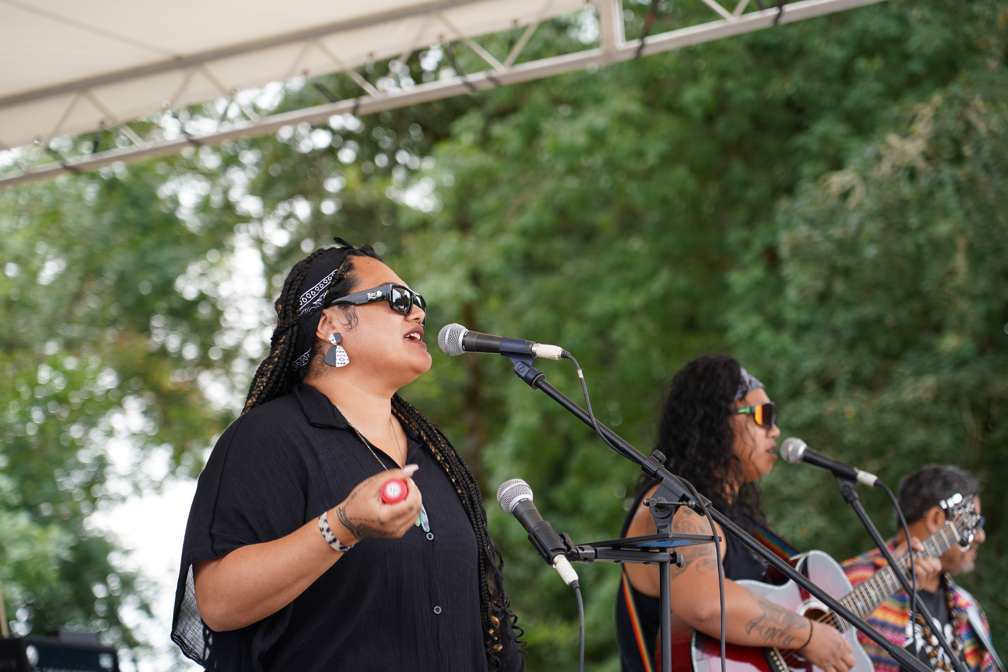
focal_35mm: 105
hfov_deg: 19.5
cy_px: 336
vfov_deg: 13.0
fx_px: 2940
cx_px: 504
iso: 125
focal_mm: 105
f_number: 4
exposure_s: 1/160
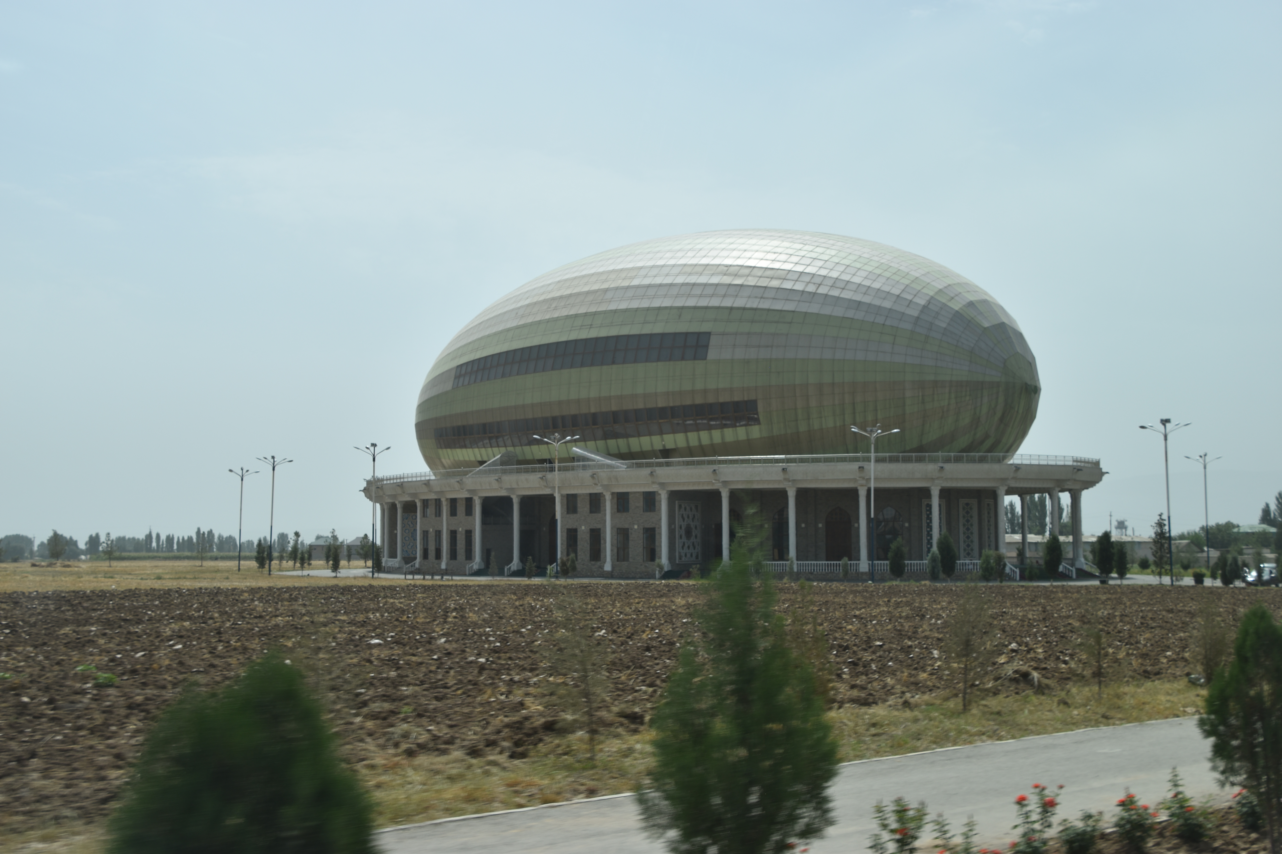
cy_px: 427
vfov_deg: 31.9
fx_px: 1496
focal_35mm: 42
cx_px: 641
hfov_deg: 46.4
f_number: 7.1
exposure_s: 1/200
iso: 100
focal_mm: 28
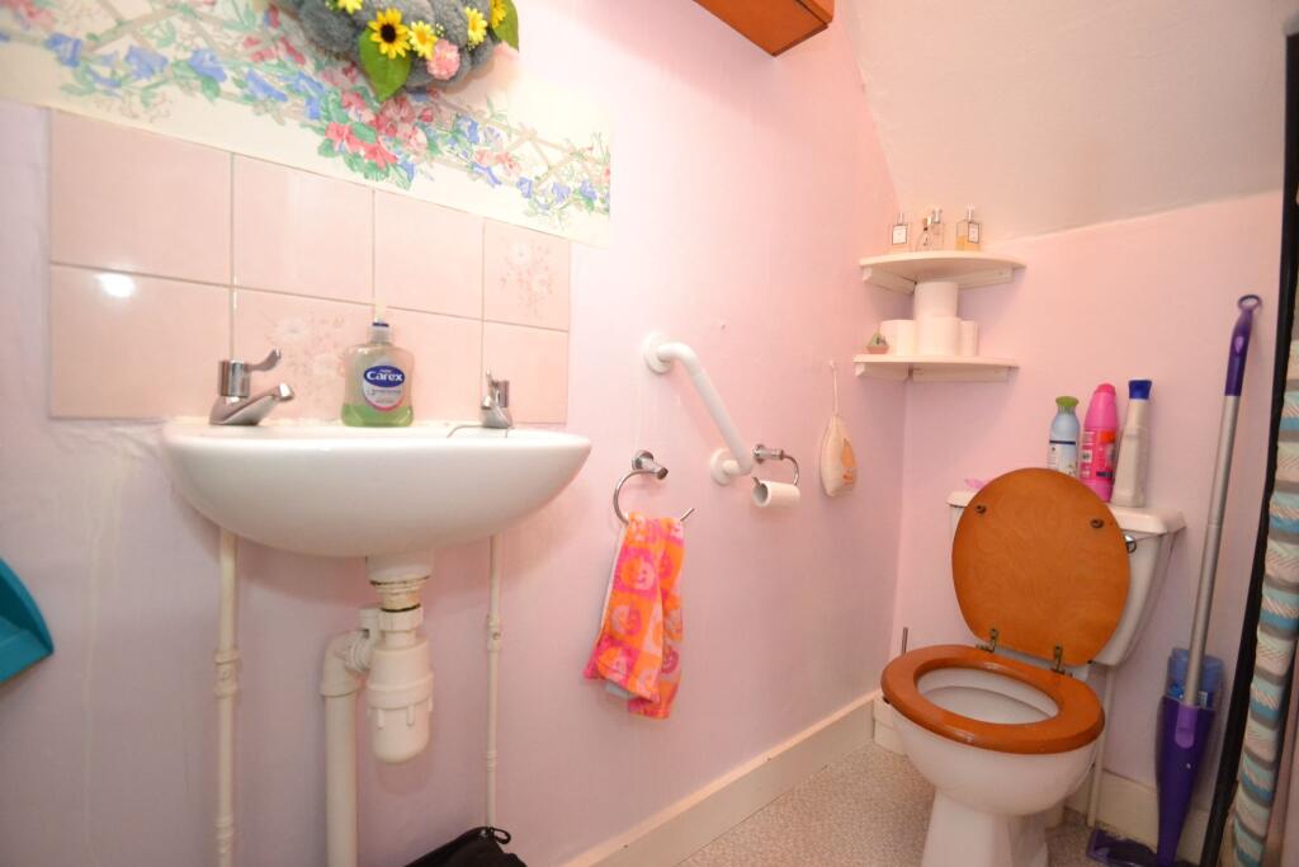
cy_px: 434
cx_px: 650
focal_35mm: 15
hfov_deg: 100.4
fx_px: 541
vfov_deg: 77.3
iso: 3200
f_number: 3.5
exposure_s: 1/60
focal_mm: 10
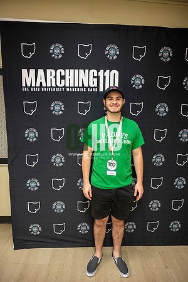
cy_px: 141
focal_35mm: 24
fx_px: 188
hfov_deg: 53.1
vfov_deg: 73.7
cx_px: 94
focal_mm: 24
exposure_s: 1/60
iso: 1250
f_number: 4
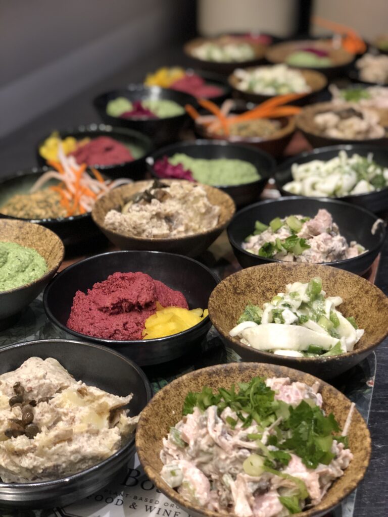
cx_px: 194
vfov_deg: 36.8
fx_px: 777
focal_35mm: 52
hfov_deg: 28.0
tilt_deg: -28.1
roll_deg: +2.5
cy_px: 258
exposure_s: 1/24
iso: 160
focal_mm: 6
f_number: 2.4
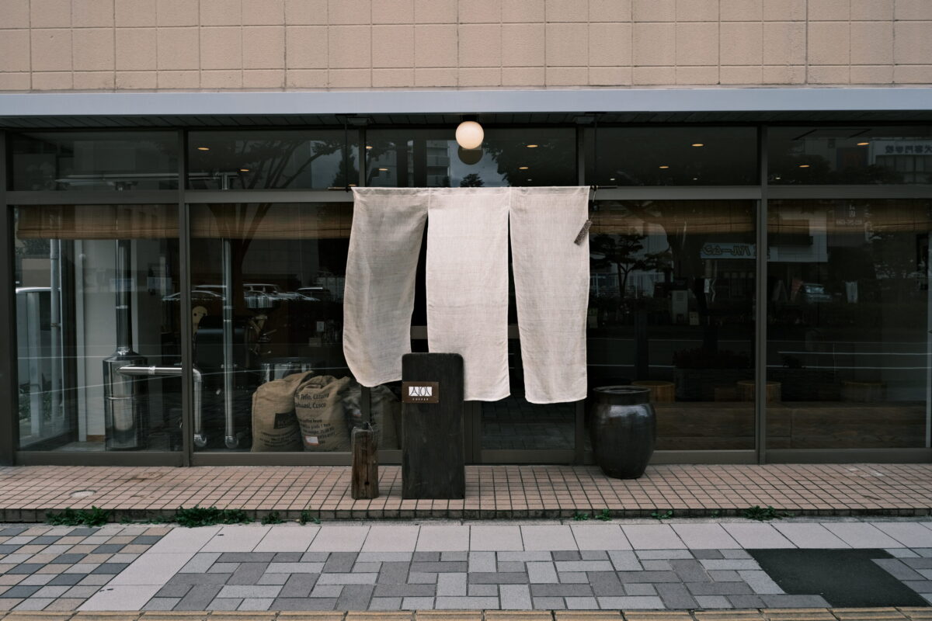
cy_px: 310
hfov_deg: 61.9
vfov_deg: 43.6
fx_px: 777
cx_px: 466
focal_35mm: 30
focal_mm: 19.7
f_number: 5.6
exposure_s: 1/340
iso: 160
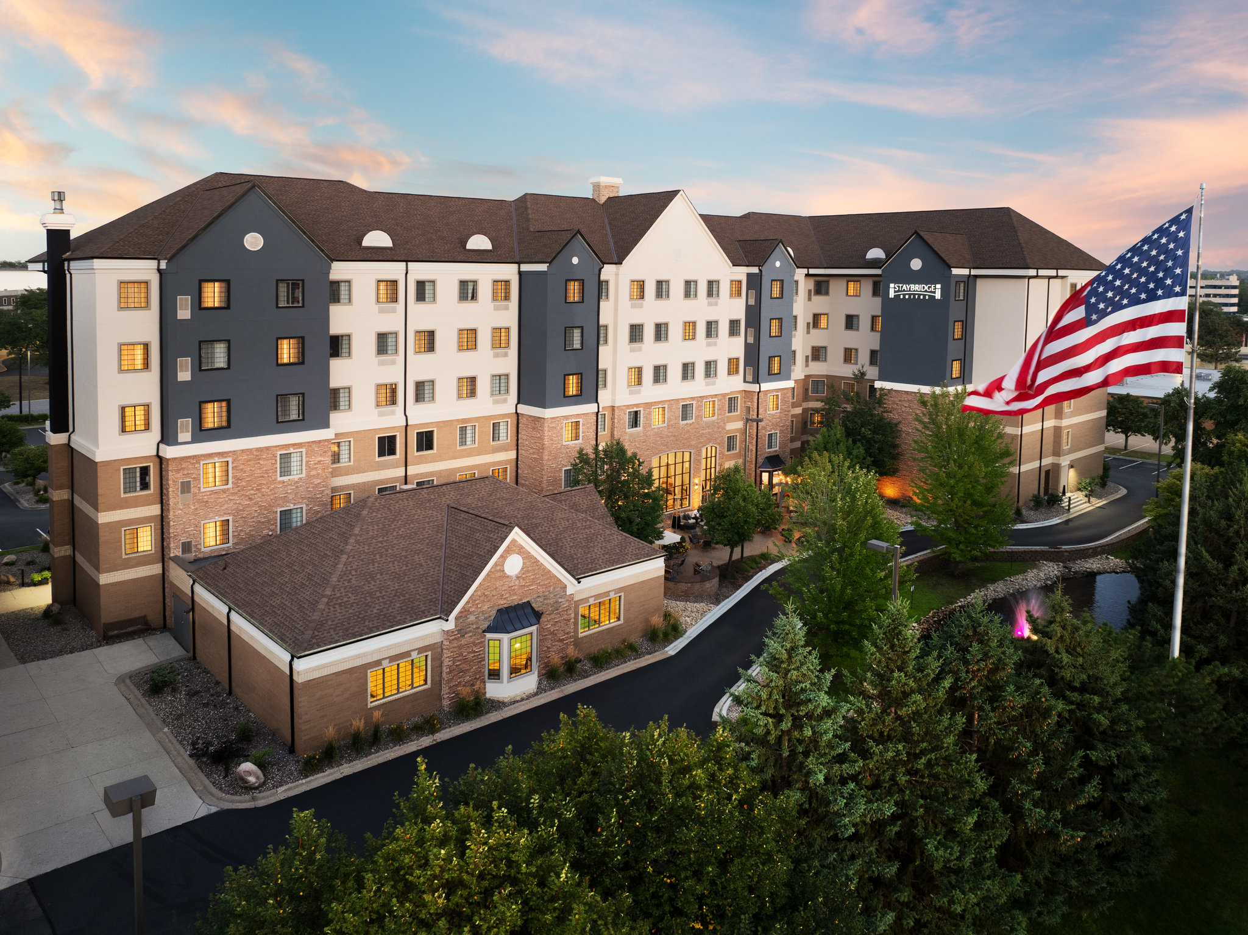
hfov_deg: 71.6
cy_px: 468
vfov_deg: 56.8
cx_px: 624
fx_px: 865
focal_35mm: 24
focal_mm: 12.29
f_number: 2.8
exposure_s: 1/13
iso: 510
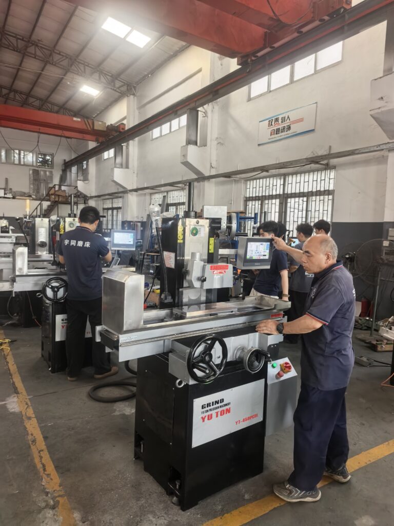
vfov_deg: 71.6
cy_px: 263
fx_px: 364
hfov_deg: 56.8
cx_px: 197
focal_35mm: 24
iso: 640
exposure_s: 1/448
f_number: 1.4
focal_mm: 6.98
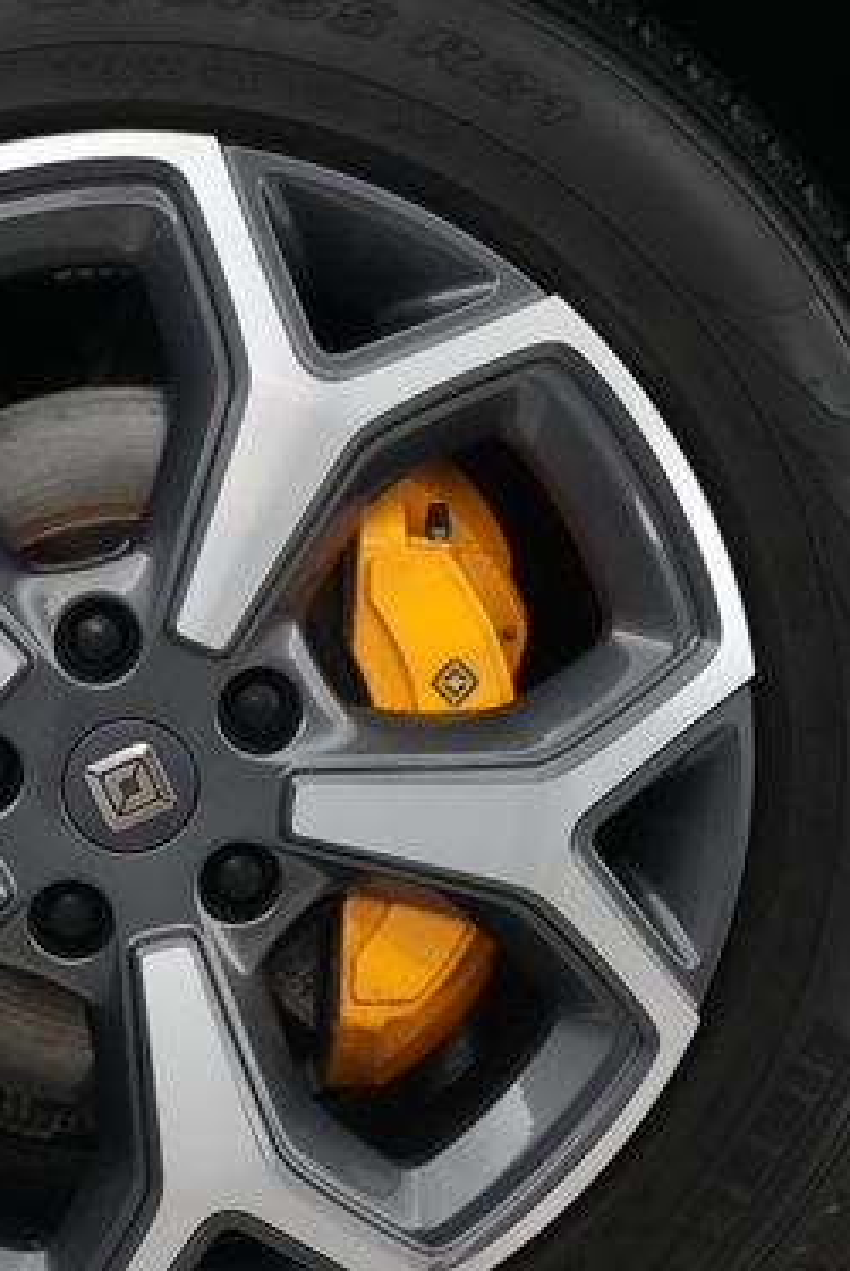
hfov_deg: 31.7
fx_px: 1449
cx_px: 153
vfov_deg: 47.3
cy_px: 717
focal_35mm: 41
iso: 10000
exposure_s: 1/320
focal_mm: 24
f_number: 4.5
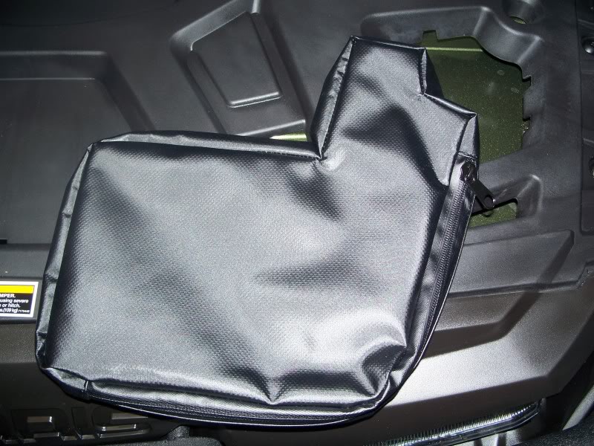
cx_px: 297
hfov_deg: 50.1
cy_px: 223
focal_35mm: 37
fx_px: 635
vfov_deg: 38.7
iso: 125
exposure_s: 1/60
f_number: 2.8
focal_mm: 7.8
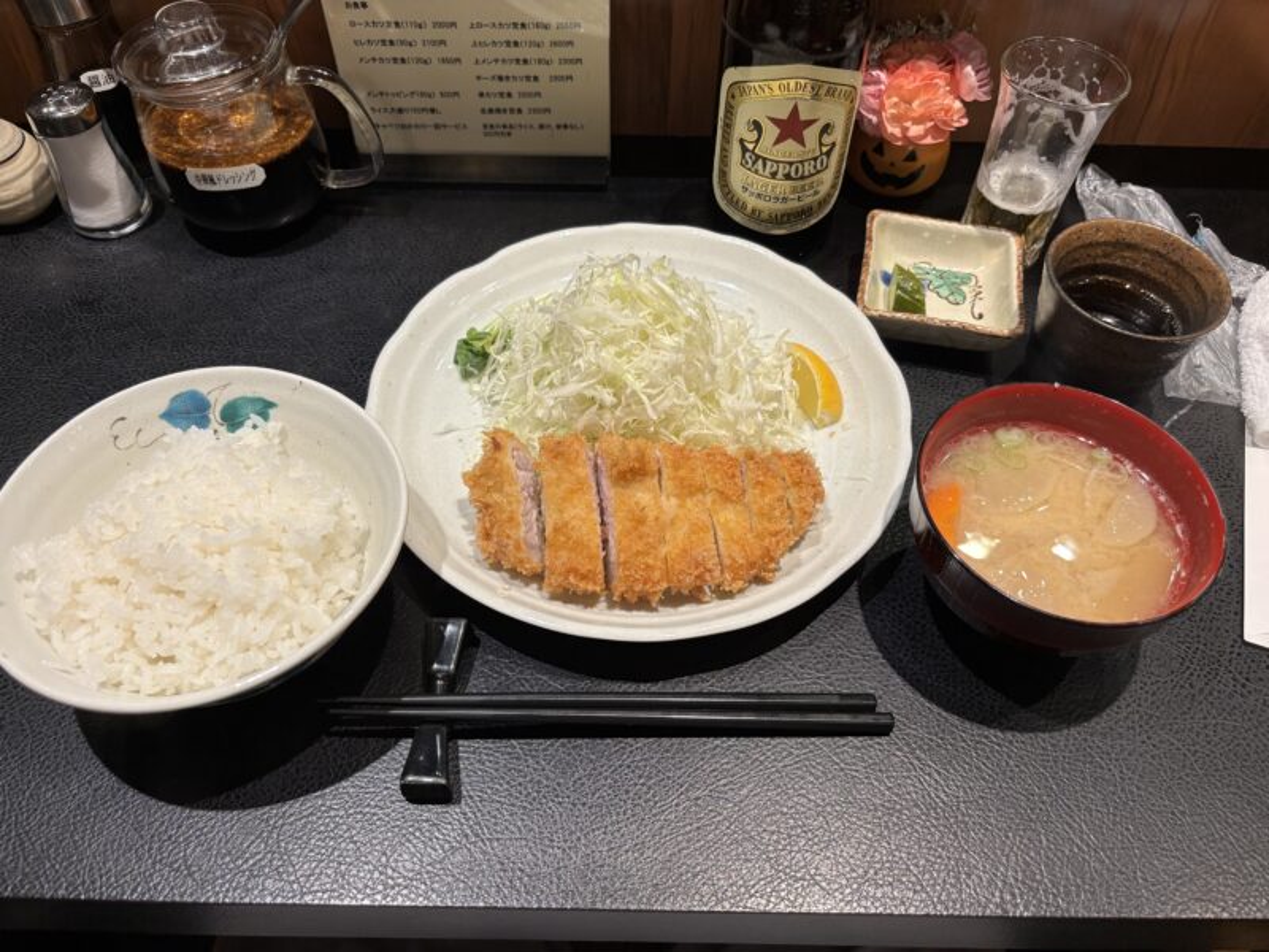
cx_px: 634
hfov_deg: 67.3
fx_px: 953
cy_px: 476
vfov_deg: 53.1
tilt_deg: -52.0
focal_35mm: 26
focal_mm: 5.96
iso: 125
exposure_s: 1/100
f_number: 1.6
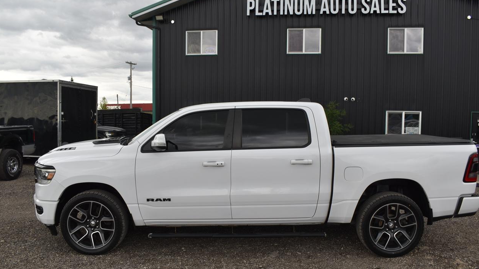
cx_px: 242
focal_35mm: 32
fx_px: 406
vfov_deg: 36.6
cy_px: 147
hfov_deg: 61.0
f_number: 8
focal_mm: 20
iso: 200
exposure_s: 1/250
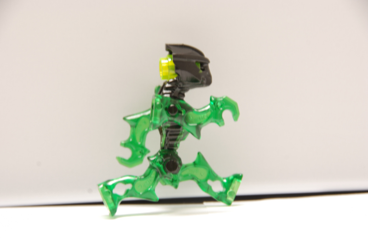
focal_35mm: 300
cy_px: 123
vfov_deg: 4.6
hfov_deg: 6.9
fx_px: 3071
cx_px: 184
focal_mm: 200
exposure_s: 1.6
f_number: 10
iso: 100
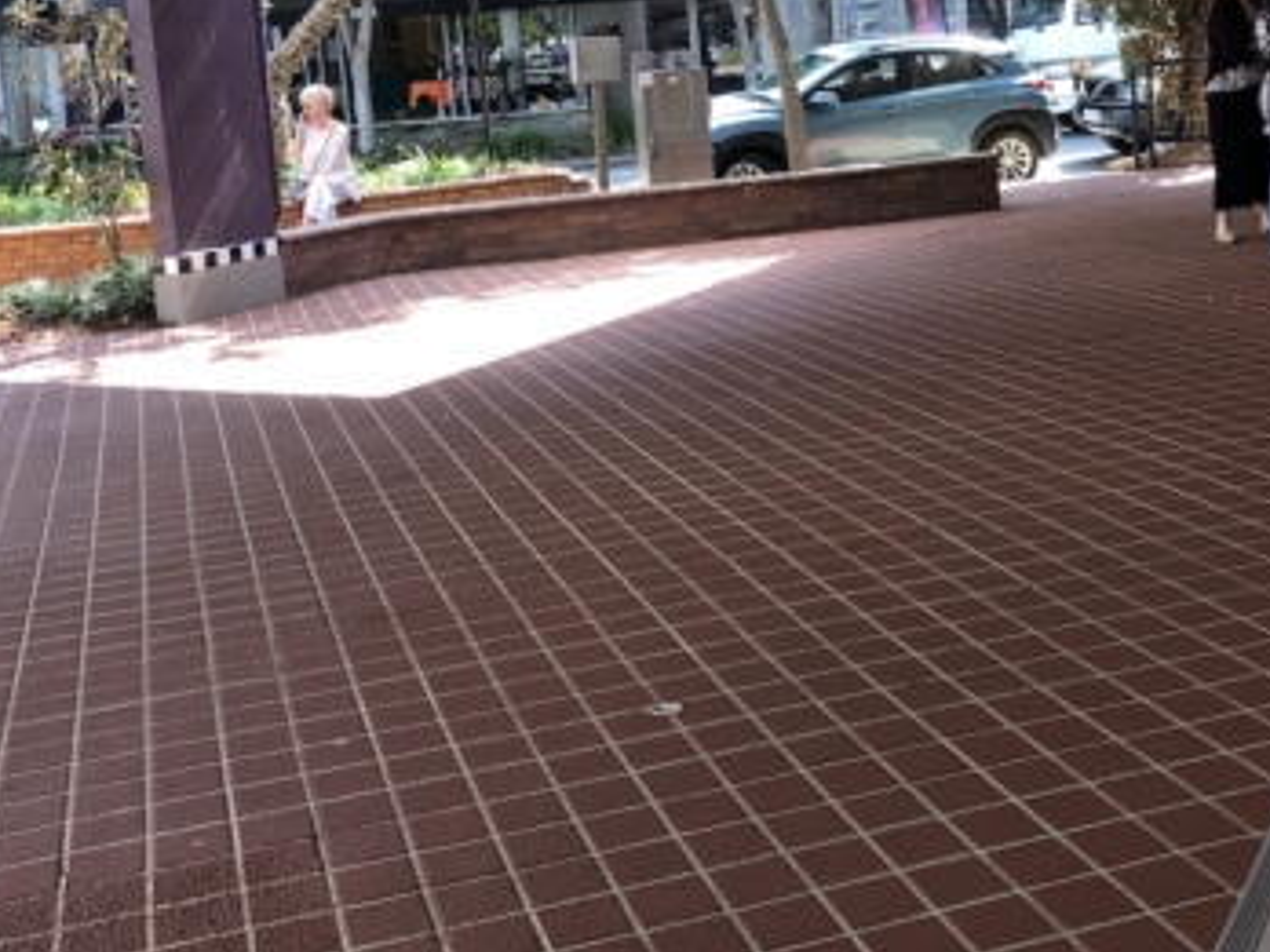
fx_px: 1724
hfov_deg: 40.3
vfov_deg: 30.5
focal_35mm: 47
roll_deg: +4.1
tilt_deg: -6.4
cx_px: 726
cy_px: 266
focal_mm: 3.99
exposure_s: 1/100
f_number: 1.8
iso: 20
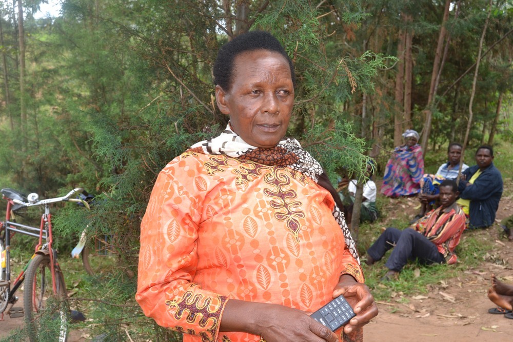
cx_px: 256
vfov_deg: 34.2
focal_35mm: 39
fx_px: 556
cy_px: 171
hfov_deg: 49.5
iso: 400
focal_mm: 26
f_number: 7.1
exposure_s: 1/200
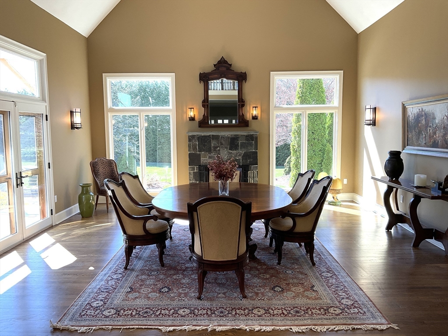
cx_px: 224
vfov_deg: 48.2
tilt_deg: -5.5
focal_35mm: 29
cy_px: 168
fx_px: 375
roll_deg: +0.6
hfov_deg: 61.7
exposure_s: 1/120
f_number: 1.8
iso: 25
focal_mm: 3
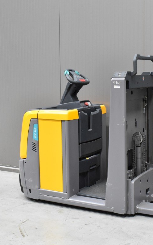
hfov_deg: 22.1
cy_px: 123
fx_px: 386
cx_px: 122
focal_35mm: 58
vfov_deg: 35.2
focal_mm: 25
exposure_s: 1/30
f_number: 5.6
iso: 1600
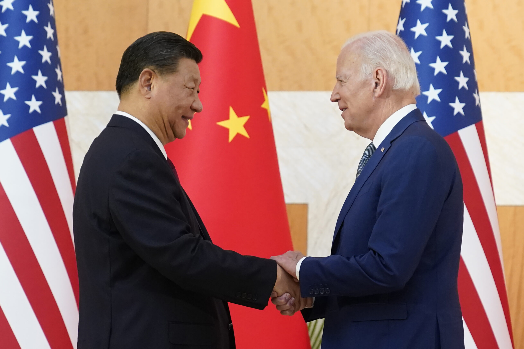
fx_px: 1019
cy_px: 174
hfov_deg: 28.8
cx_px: 262
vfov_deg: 19.5
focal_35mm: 70
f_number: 4
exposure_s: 1/500
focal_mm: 70
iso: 4000
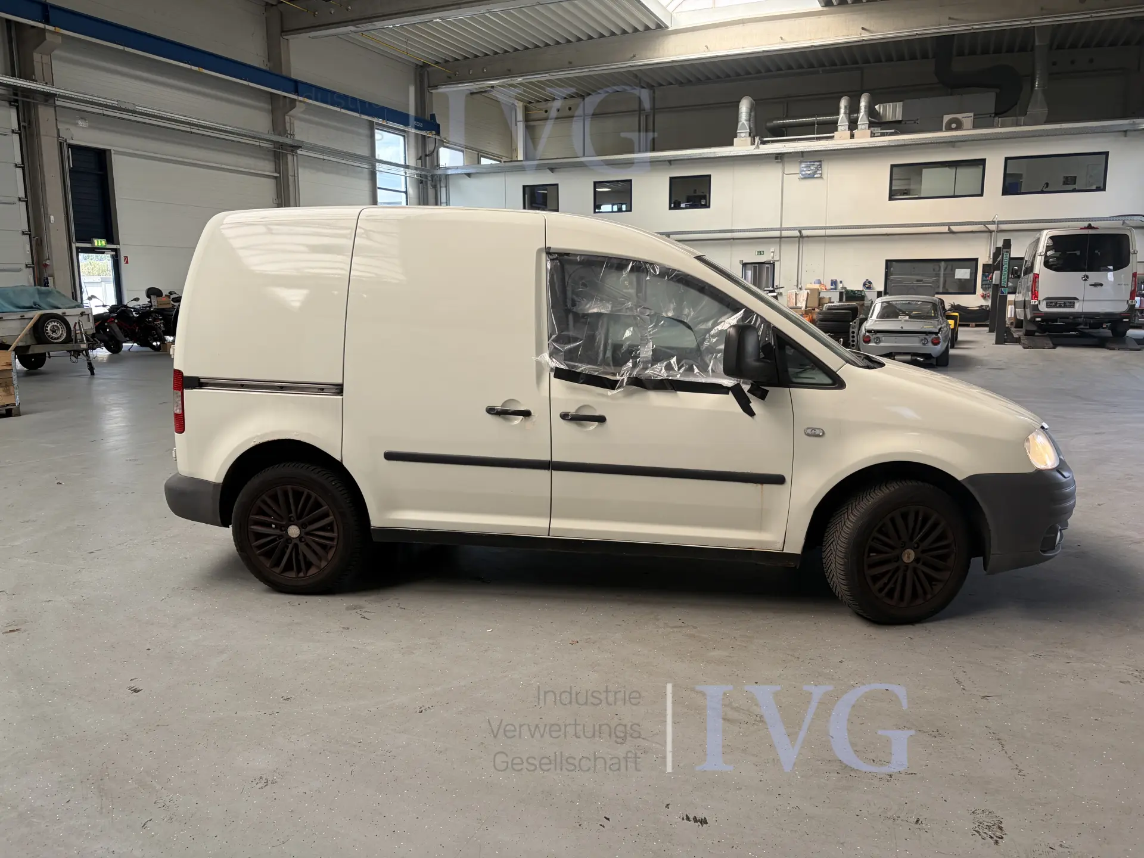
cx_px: 572
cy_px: 429
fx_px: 859
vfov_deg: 53.1
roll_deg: +1.7
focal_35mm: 26
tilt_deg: -8.6
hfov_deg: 67.3
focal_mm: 5.96
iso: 40
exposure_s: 1/153
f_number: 1.6
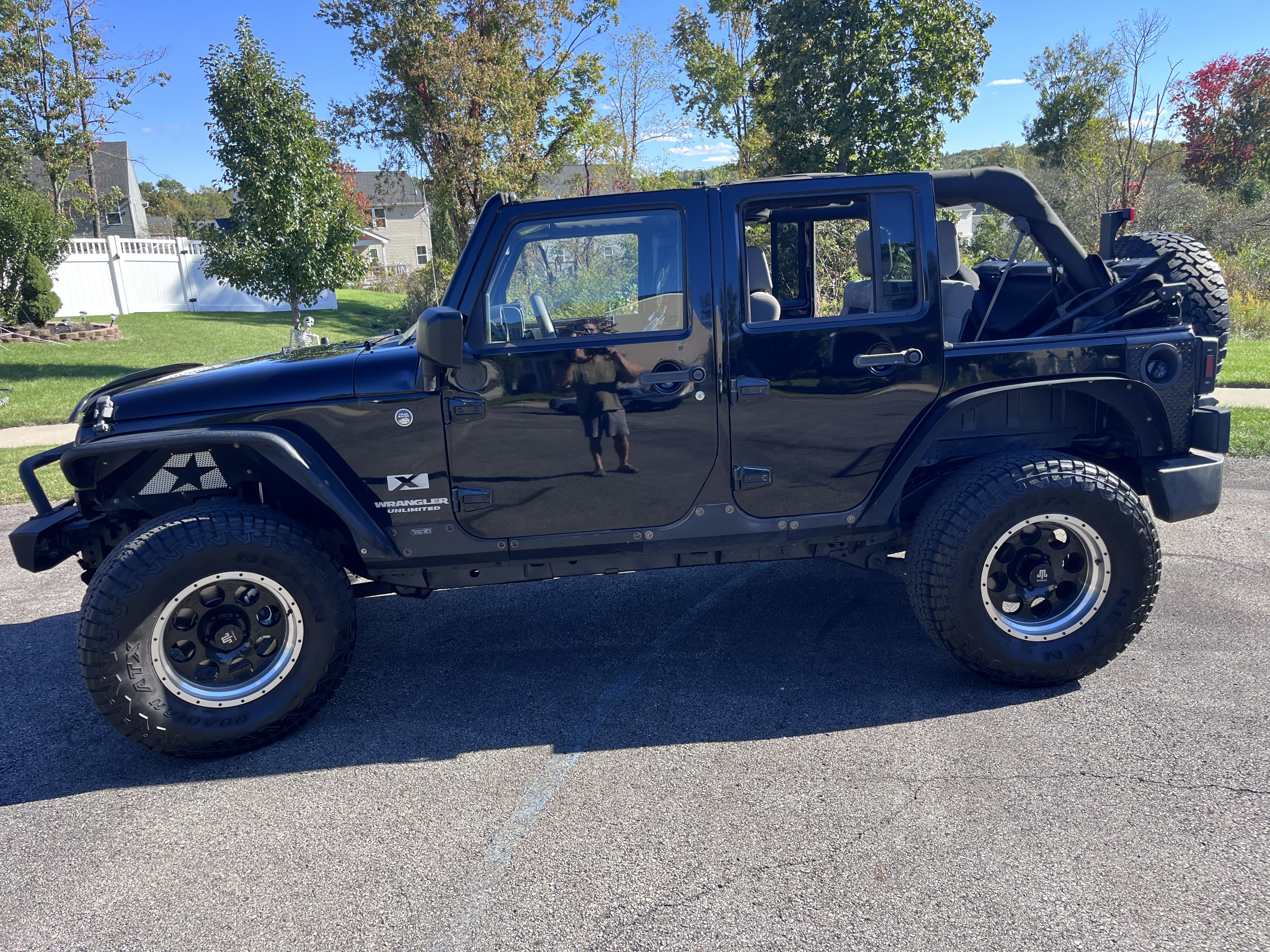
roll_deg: +3.0
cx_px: 635
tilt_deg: -14.7
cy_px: 476
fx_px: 954
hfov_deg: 67.3
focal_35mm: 26
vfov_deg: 53.1
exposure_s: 1/657
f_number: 1.6
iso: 50
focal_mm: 5.1
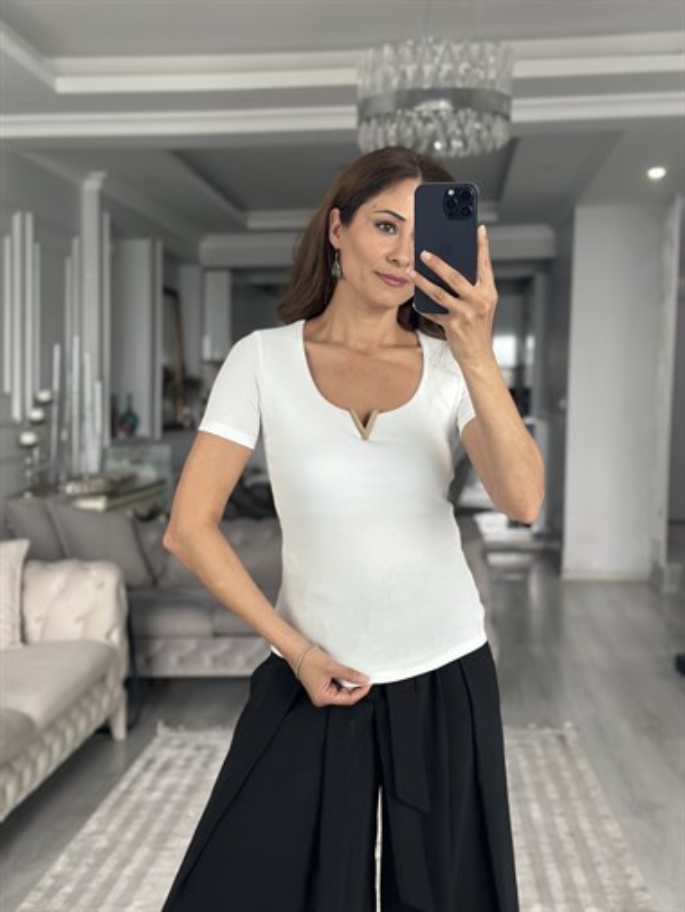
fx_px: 1265
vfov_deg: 39.6
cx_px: 342
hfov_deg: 30.3
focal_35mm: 48
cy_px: 456
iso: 200
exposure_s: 1/60
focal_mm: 6.86
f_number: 1.78
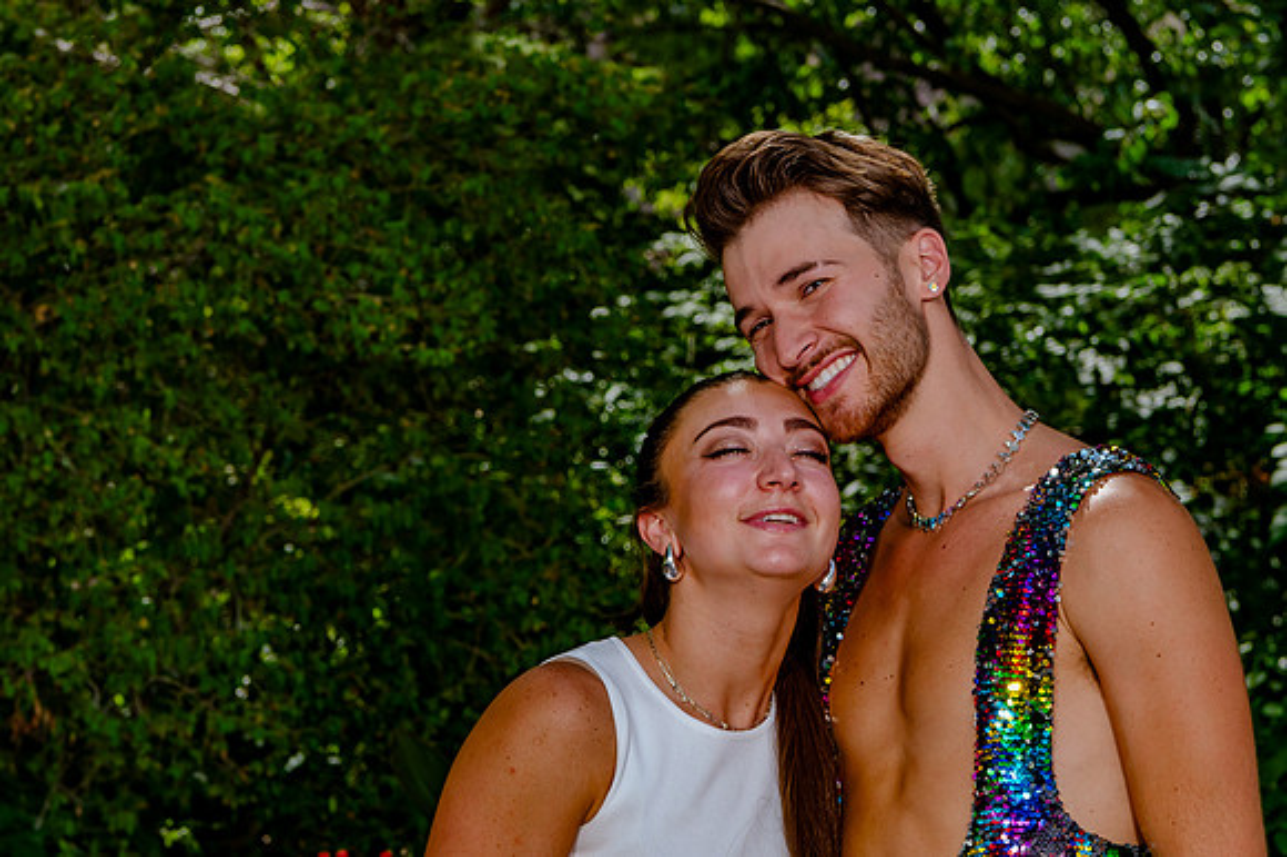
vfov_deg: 13.8
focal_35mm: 99
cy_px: 443
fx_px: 3548
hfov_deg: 20.6
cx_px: 616
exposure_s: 1/320
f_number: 7.1
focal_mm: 62
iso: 200
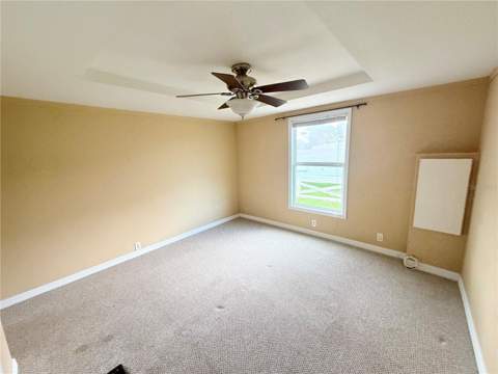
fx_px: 201
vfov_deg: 85.7
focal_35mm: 14
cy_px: 187
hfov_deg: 102.1
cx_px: 249
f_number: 2.2
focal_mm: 2.22
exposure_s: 1/106
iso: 320
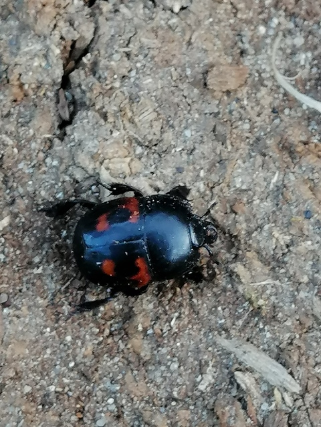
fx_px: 1991
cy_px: 214
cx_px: 160
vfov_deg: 12.3
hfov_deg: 9.2
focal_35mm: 161
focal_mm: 3.95
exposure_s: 1/50
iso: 80
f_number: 1.8
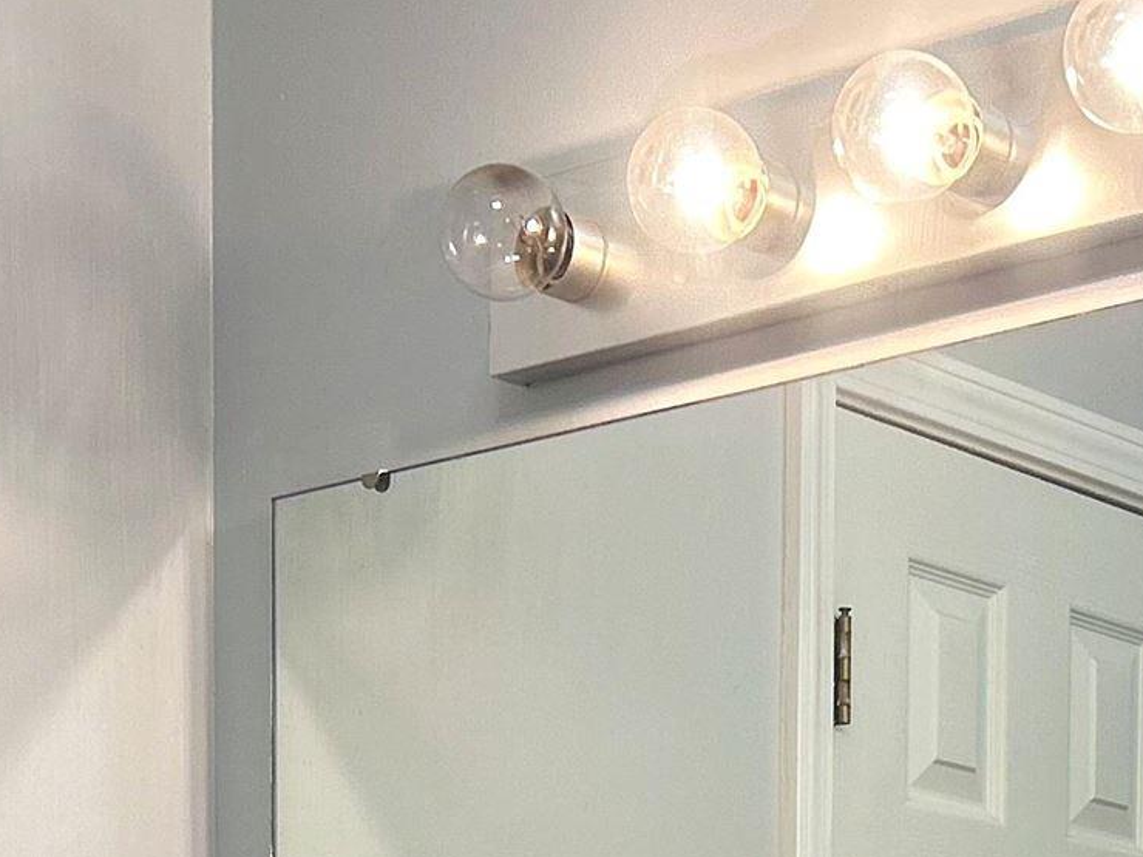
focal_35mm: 108
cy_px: 1546
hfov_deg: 18.2
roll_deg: +0.1
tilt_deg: -2.3
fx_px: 3566
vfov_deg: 12.5
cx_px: 721
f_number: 1.5
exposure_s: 1/120
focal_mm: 5.7
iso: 64
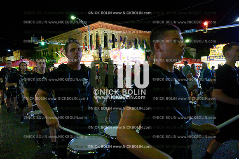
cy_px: 80
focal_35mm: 24
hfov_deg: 73.8
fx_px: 159
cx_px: 120
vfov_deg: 53.1
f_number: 4
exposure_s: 1/400
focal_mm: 24
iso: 32000
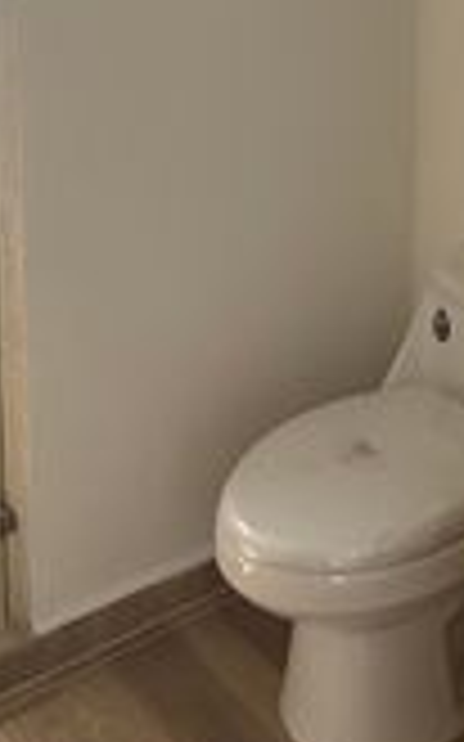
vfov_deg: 31.3
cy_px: -9
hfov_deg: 21.6
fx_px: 1215
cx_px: 232
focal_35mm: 60
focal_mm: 2.22
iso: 40
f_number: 2.2
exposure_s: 1/254
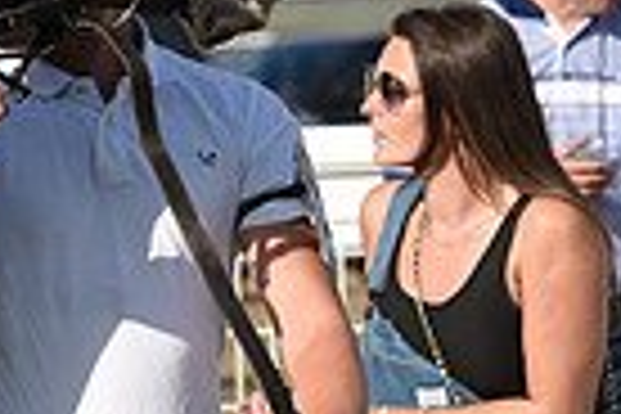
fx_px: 9435
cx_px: -630
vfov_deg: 2.5
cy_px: 209
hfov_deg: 3.7
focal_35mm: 547
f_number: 5.6
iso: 500
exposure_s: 1/3200
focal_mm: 130
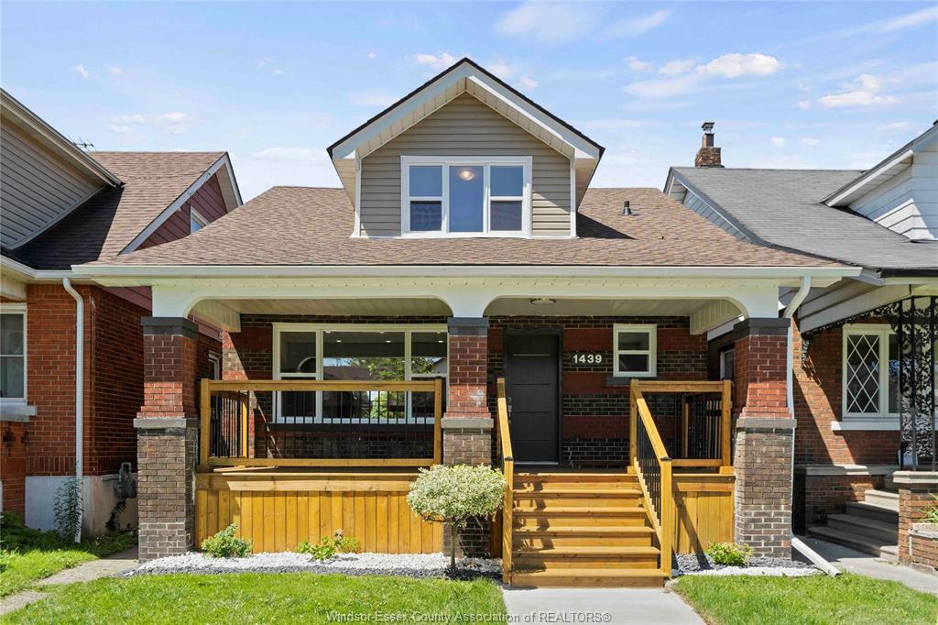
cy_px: 312
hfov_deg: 73.8
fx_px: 625
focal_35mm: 24
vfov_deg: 53.1
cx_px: 469
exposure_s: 1/400
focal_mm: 24
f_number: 8
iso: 640
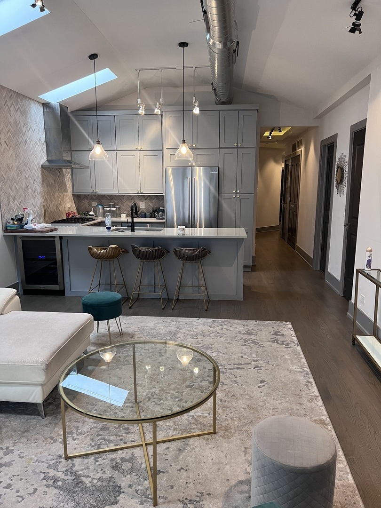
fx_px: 382
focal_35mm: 26
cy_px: 254
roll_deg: +1.1
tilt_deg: -9.3
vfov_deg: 67.3
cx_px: 190
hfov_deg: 53.1
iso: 160
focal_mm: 5.7
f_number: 1.5
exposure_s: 1/60
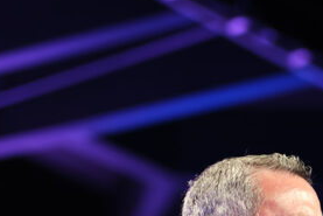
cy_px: 288
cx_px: 415
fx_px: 2783
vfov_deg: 4.4
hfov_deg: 6.6
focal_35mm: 310
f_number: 1.4
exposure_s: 1/250
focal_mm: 56
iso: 250
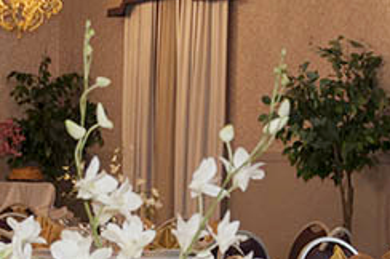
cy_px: 286
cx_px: 105
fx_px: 1677
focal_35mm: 155
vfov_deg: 8.8
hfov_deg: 13.2
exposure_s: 1/60
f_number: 4
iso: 800
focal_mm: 28
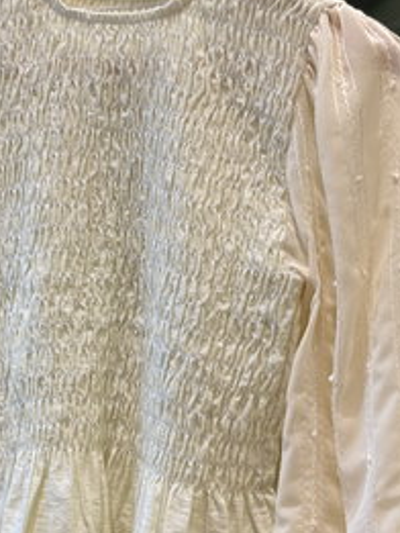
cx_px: 135
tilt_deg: -9.3
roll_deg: +1.1
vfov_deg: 18.5
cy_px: 326
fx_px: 1632
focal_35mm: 106
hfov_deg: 14.0
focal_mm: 5.96
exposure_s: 1/50
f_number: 1.6
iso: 40
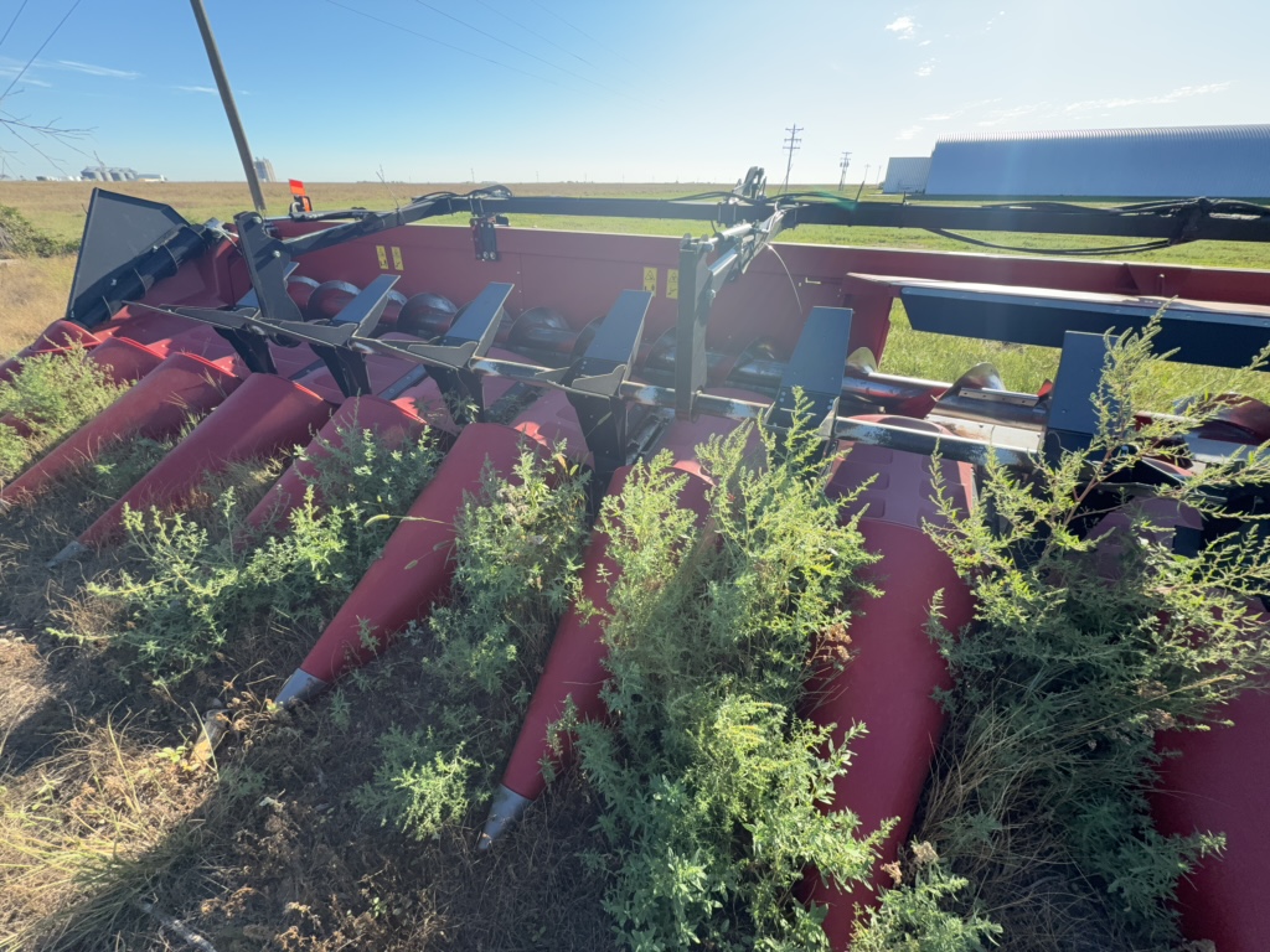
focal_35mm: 14
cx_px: 635
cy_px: 476
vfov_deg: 85.7
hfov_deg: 102.1
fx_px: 514
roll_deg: +1.4
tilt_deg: -31.5
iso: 25
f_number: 2.2
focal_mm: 2.22
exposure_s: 1/294
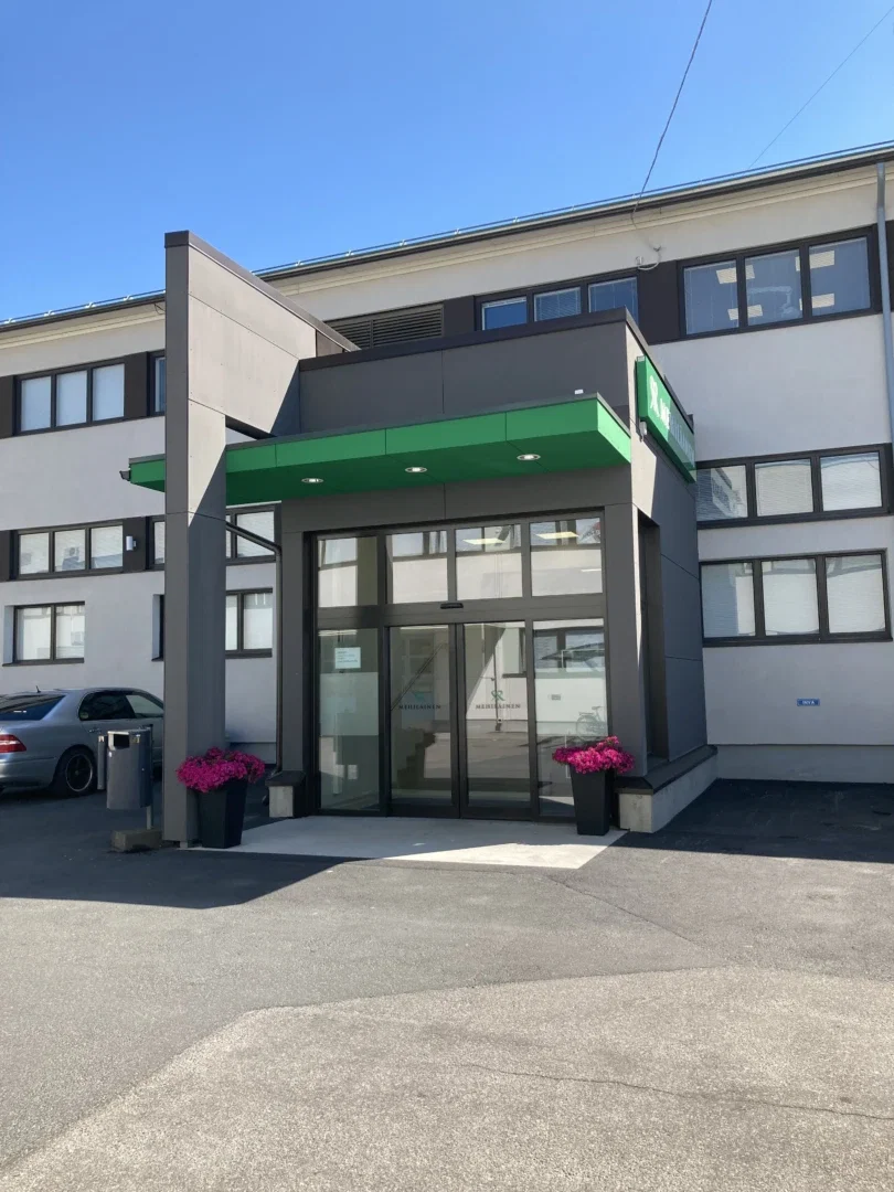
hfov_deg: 49.7
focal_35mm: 28
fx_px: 964
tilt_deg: +6.3
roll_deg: -0.4
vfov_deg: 63.4
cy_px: 596
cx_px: 447
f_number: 1.8
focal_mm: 3.99
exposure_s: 1/1200
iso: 20
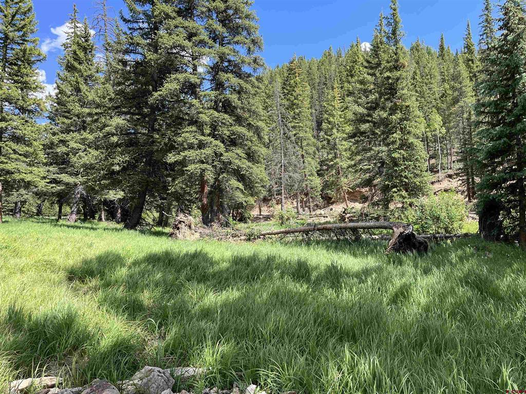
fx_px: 395
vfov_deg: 53.1
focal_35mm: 26
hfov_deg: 67.3
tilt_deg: +3.1
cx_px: 263
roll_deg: +1.1
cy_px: 197
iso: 50
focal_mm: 5.1
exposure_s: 1/992
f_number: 1.6
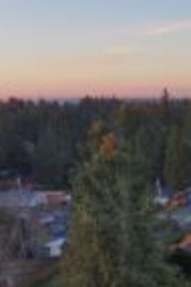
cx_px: 372
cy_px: 239
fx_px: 487
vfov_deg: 31.8
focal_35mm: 61
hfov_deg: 17.0
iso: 195
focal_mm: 3.7
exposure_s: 1/120
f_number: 2.8
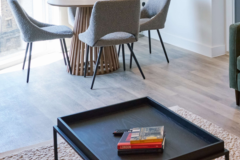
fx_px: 453
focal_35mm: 68
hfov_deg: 27.3
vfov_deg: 18.9
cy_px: -35
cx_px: 261
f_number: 9
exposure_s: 1/80
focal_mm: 24
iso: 1600
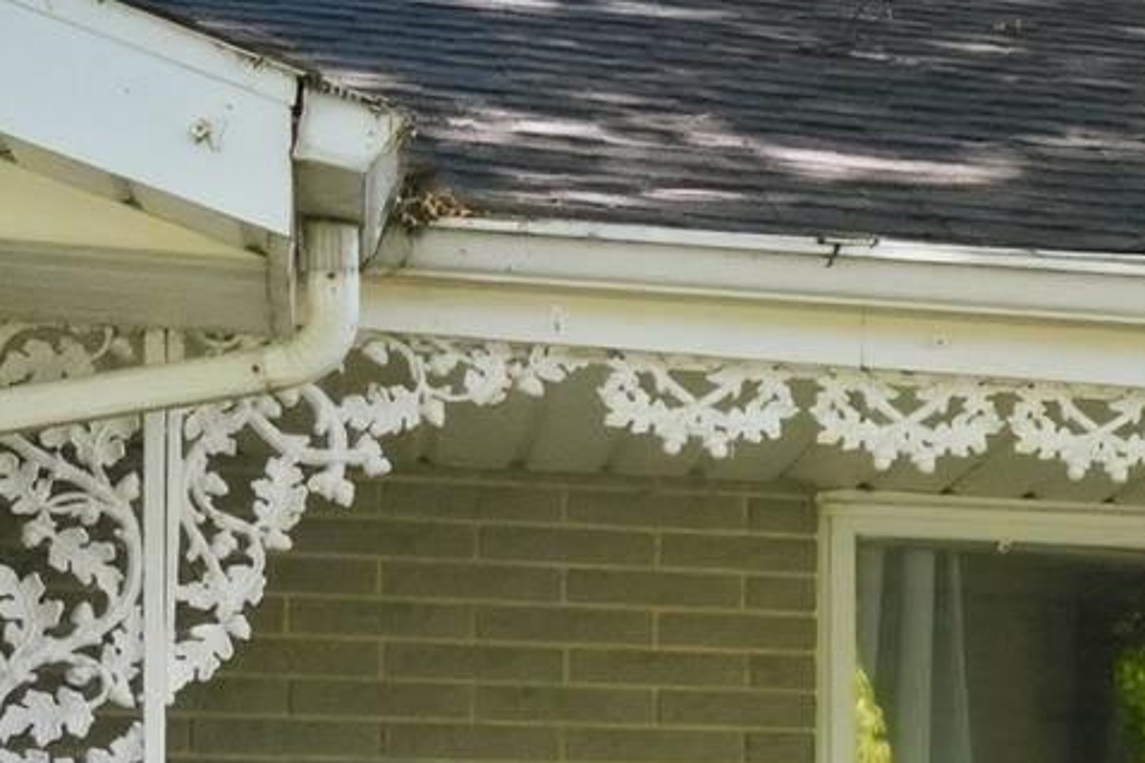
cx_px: 2639
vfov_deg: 9.3
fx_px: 4607
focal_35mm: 145
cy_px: 903
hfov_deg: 11.8
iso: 800
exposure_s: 1/400
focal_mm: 18.5
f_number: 4
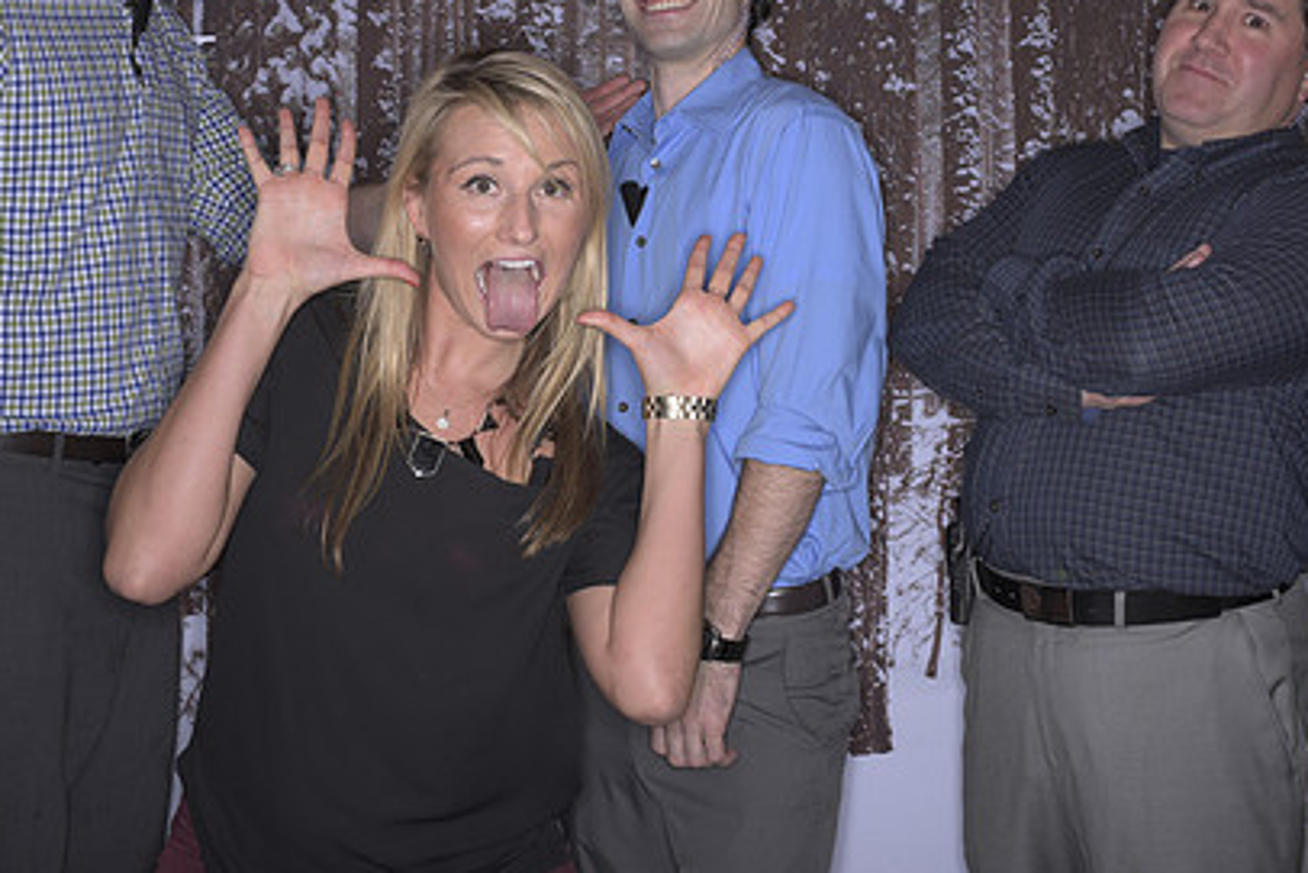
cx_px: 657
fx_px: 1817
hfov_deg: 39.6
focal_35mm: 50
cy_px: 292
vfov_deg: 26.9
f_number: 11
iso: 64
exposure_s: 1/250
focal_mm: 35
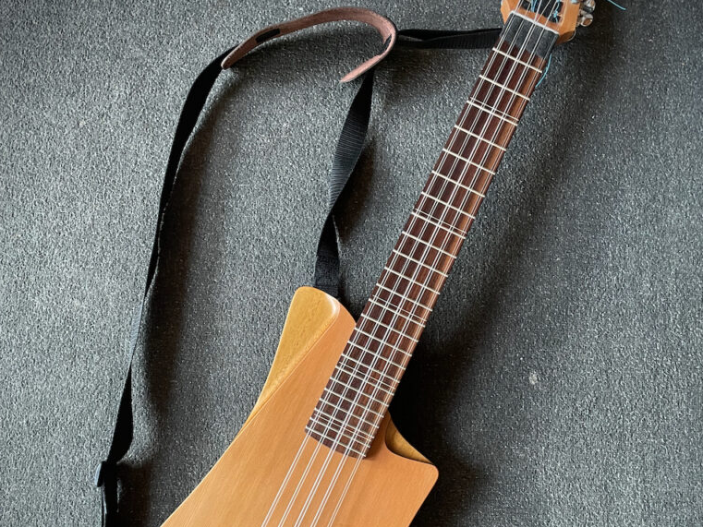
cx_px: 350
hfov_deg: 52.6
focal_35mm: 35
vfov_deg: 40.3
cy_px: 346
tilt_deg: -79.8
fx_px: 711
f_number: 1.6
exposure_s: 1/60
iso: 320
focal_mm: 4.2
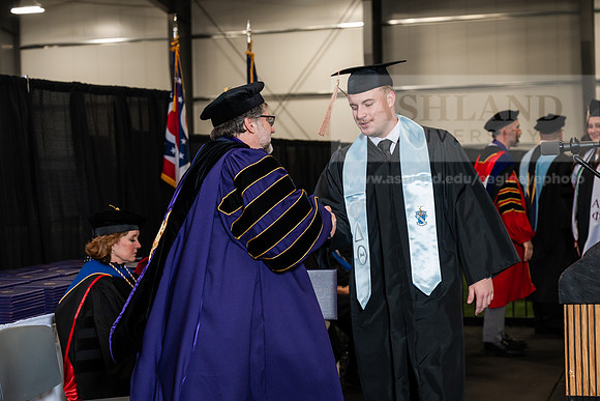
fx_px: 1150
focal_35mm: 69
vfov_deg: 19.7
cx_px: 300
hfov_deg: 29.2
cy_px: 200
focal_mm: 69
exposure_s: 1/200
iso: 1250
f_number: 4.5
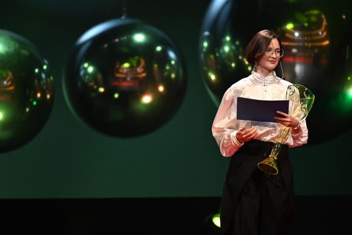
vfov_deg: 4.6
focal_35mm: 300
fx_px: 2933
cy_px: 118
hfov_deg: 6.9
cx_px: 176
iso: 2500
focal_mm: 200
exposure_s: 1/320
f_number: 2.8
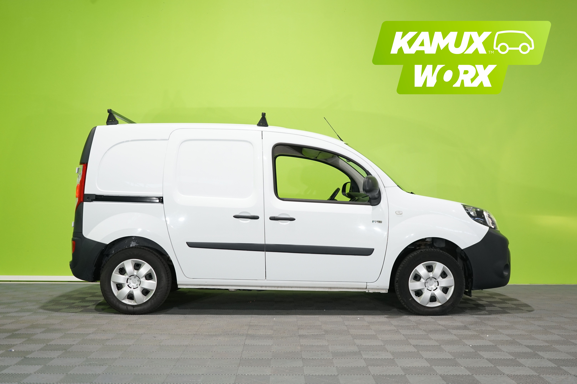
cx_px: 288
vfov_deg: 33.4
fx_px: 641
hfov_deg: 48.5
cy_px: 192
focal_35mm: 40
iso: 800
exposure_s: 1/30
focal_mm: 40
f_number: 5.6
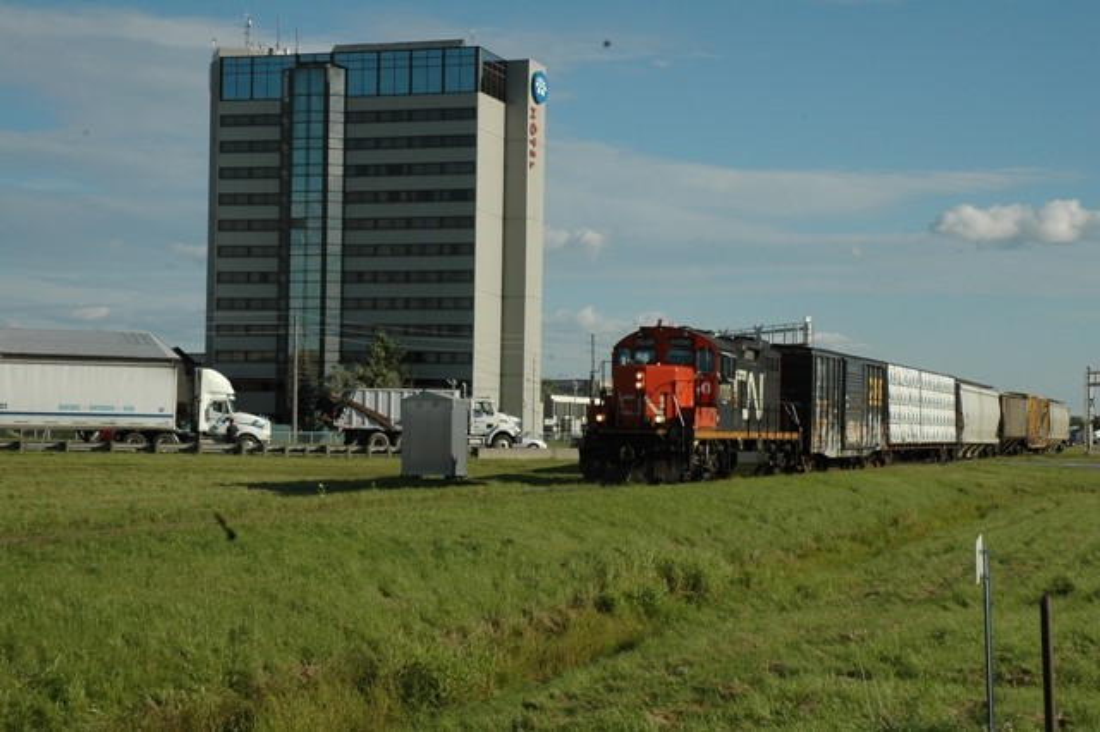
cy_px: 366
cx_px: 550
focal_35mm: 66
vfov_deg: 20.6
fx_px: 2016
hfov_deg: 30.5
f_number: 16
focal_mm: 44
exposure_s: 1/250
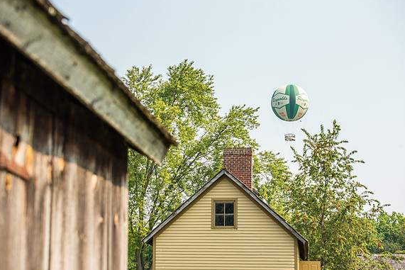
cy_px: 133
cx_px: 205
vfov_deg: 18.4
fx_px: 833
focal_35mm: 74
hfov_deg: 27.3
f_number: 5
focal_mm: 70
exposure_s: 1/1250
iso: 160
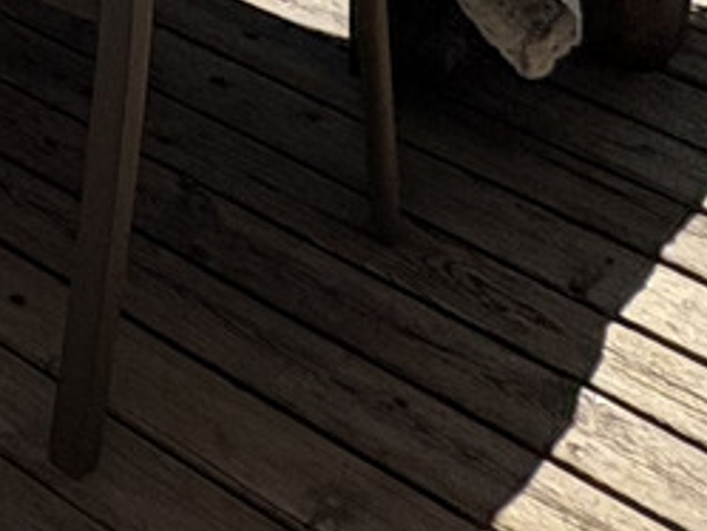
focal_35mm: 90
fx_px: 1839
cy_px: -1090
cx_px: -503
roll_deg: +0.4
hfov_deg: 18.0
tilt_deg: -2.5
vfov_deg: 10.7
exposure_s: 1/2674
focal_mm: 2.22
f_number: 2.2
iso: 50
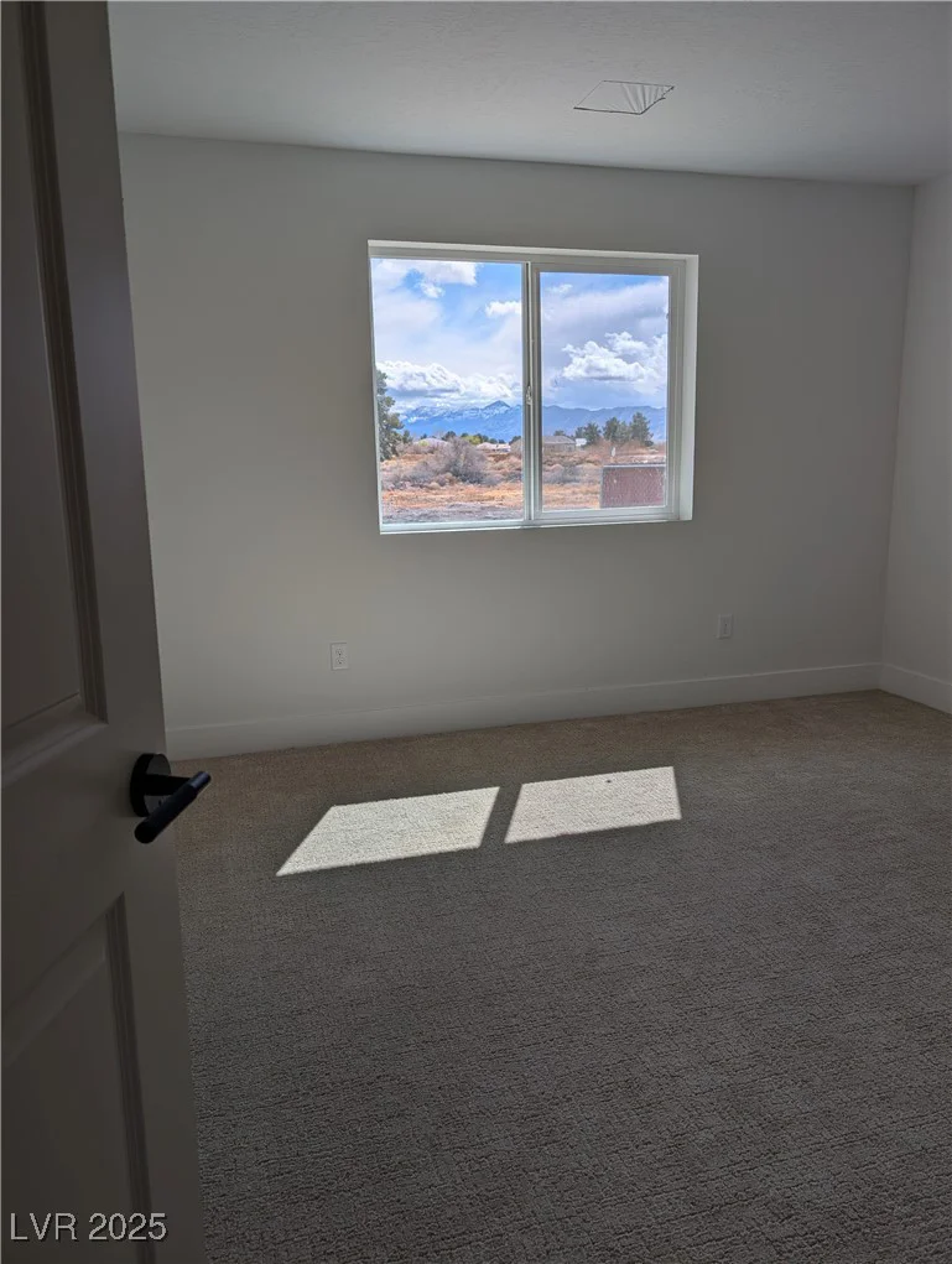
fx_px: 878
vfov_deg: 71.5
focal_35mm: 24
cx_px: 476
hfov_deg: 56.9
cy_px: 632
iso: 22
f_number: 1.68
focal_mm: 6.9
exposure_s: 1/1058
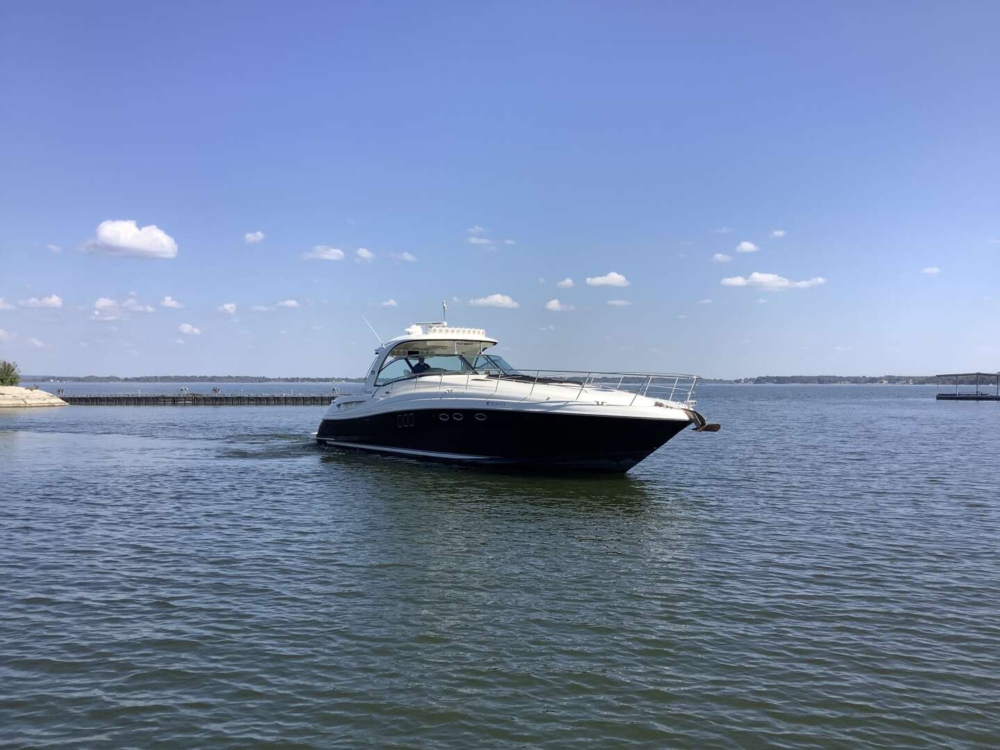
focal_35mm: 31
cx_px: 500
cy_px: 375
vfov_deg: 45.4
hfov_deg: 58.4
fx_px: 896
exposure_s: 1/1508
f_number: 2.4
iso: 25
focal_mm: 3.3
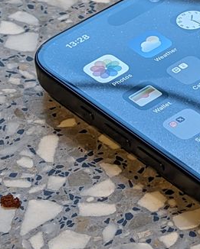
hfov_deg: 8.1
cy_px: 160
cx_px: 244
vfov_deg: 10.3
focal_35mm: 188
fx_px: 1390
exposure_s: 1/58.6
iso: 40
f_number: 1.68
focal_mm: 6.9
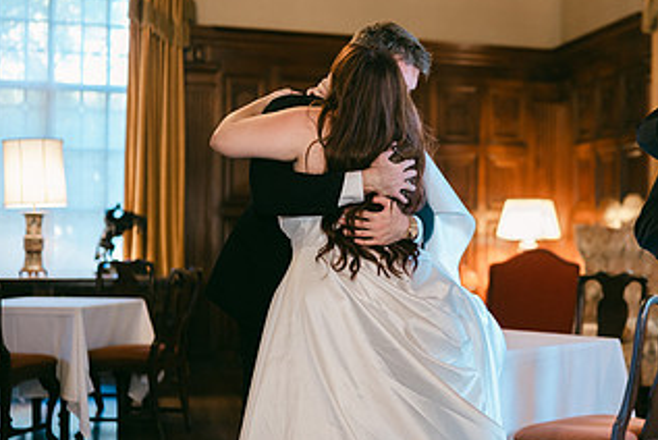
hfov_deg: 30.3
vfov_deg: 21.3
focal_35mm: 64
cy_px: 221
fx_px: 1171
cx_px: 560
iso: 640
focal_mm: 35
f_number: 1.2
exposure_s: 1/125
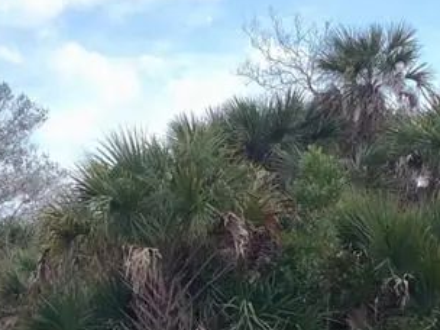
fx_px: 1411
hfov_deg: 17.7
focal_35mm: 111
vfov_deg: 13.1
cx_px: 213
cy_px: 340
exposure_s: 1/158
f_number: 2.4
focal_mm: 4.12
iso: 50
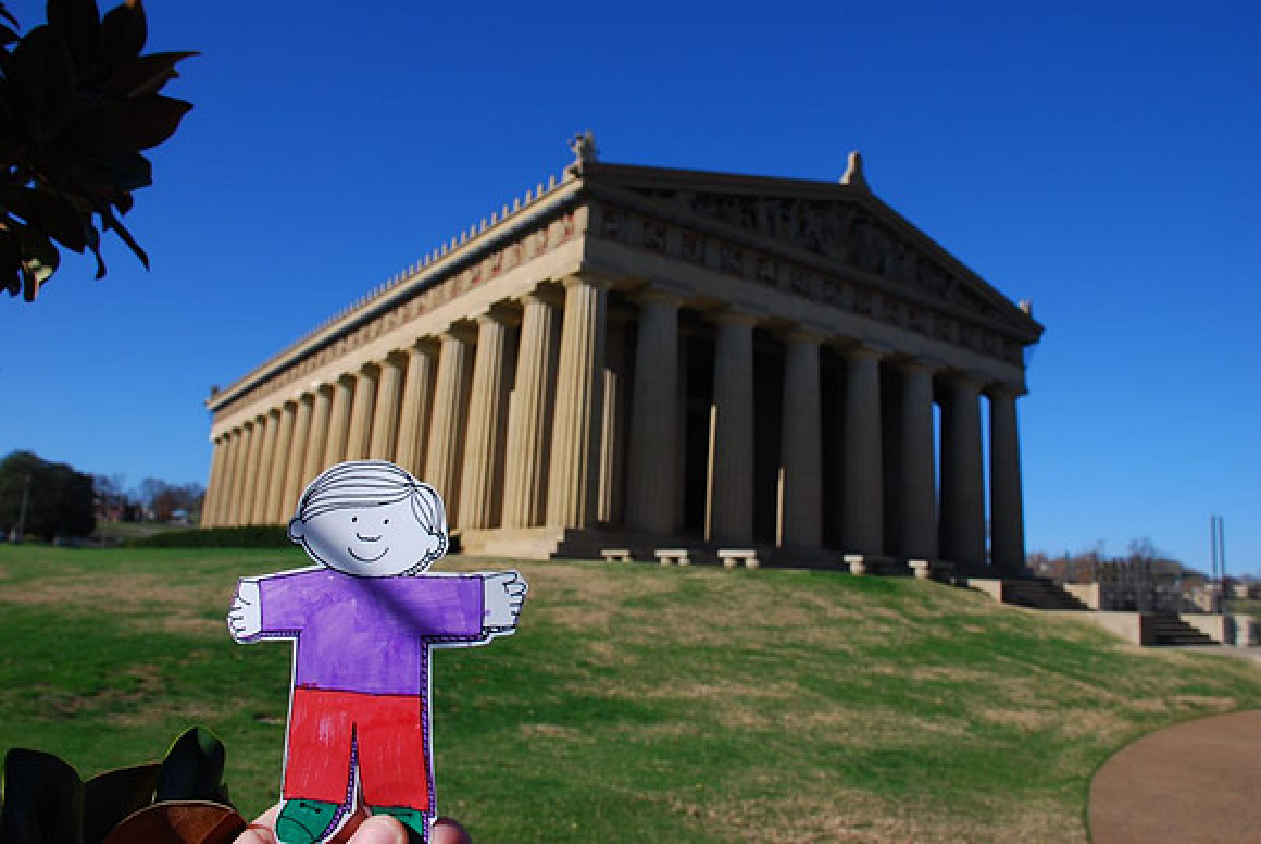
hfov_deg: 61.9
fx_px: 1052
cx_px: 630
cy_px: 422
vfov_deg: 43.7
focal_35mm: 30
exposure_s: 1/320
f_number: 9
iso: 100
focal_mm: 20
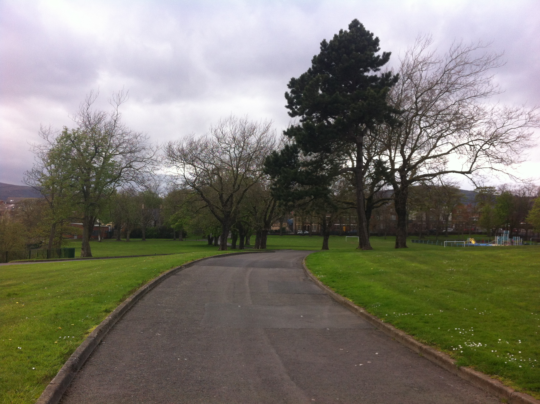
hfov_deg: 52.7
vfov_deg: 40.6
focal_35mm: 35
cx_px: 270
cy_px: 202
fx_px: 545
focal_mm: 3.85
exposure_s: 1/495
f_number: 2.8
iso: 80
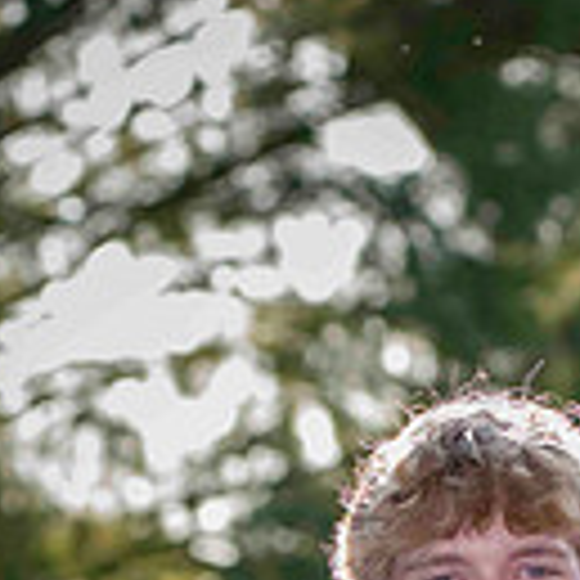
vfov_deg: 7.2
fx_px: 4512
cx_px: 535
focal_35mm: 238
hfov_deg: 7.3
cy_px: 985
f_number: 4.5
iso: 800
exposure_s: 1/640
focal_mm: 80
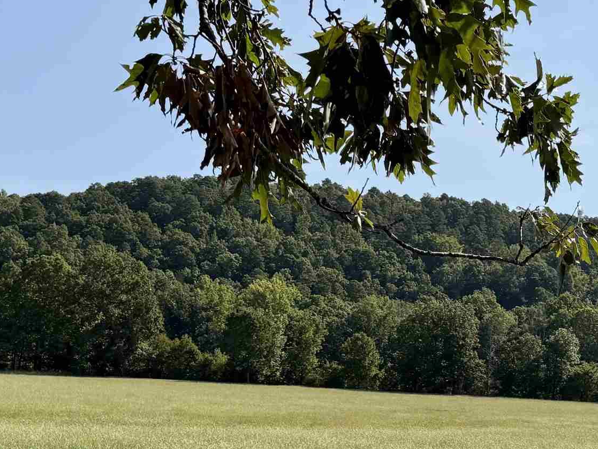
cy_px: 377
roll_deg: -2.6
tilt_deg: +0.1
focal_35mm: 66
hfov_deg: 29.0
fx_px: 1140
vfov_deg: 21.9
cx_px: 440
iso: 80
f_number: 1.78
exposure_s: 1/6173
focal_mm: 6.76
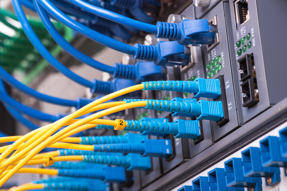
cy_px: 96
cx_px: 144
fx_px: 837
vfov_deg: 13.1
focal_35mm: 105
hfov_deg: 19.4
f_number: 11
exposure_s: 1/200
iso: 100
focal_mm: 105
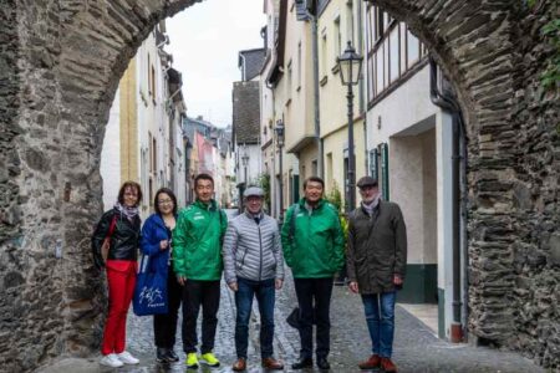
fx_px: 819
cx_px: 235
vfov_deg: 25.6
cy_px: 220
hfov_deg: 37.6
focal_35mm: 53
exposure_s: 1/60
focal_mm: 28
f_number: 4
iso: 200
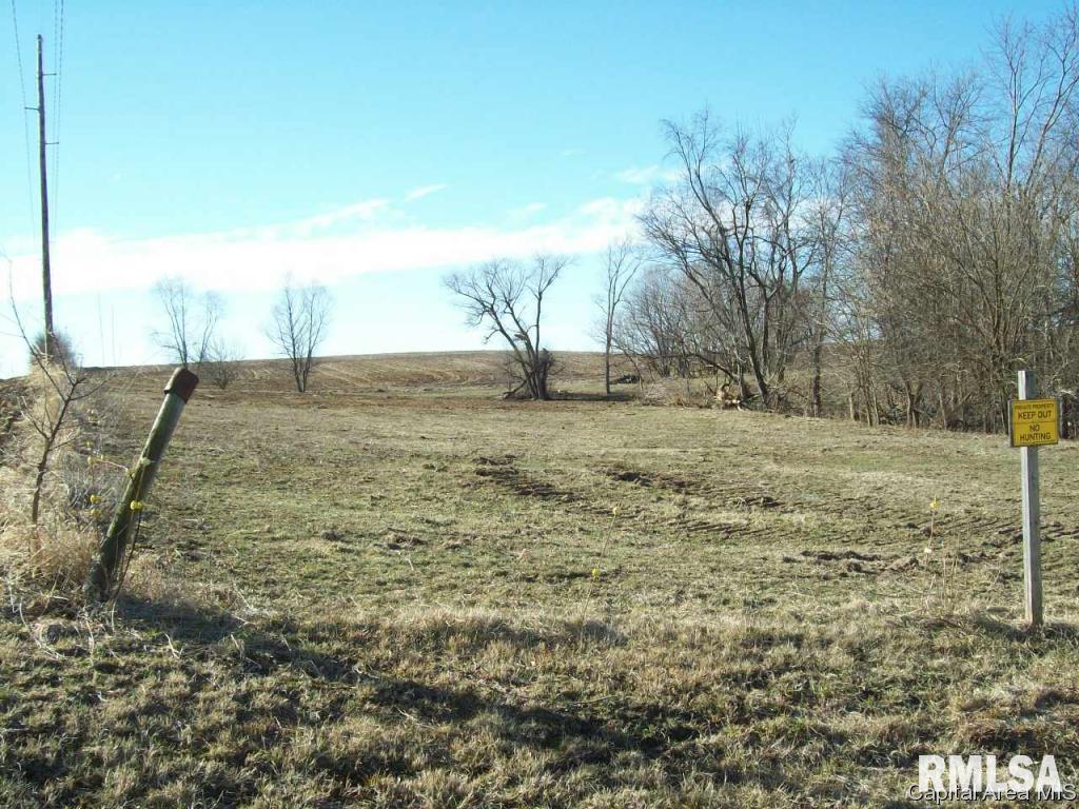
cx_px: 540
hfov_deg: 42.1
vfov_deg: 32.2
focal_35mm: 45
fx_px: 1403
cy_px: 404
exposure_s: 1/255
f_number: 5.4
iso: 80
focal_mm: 7.6
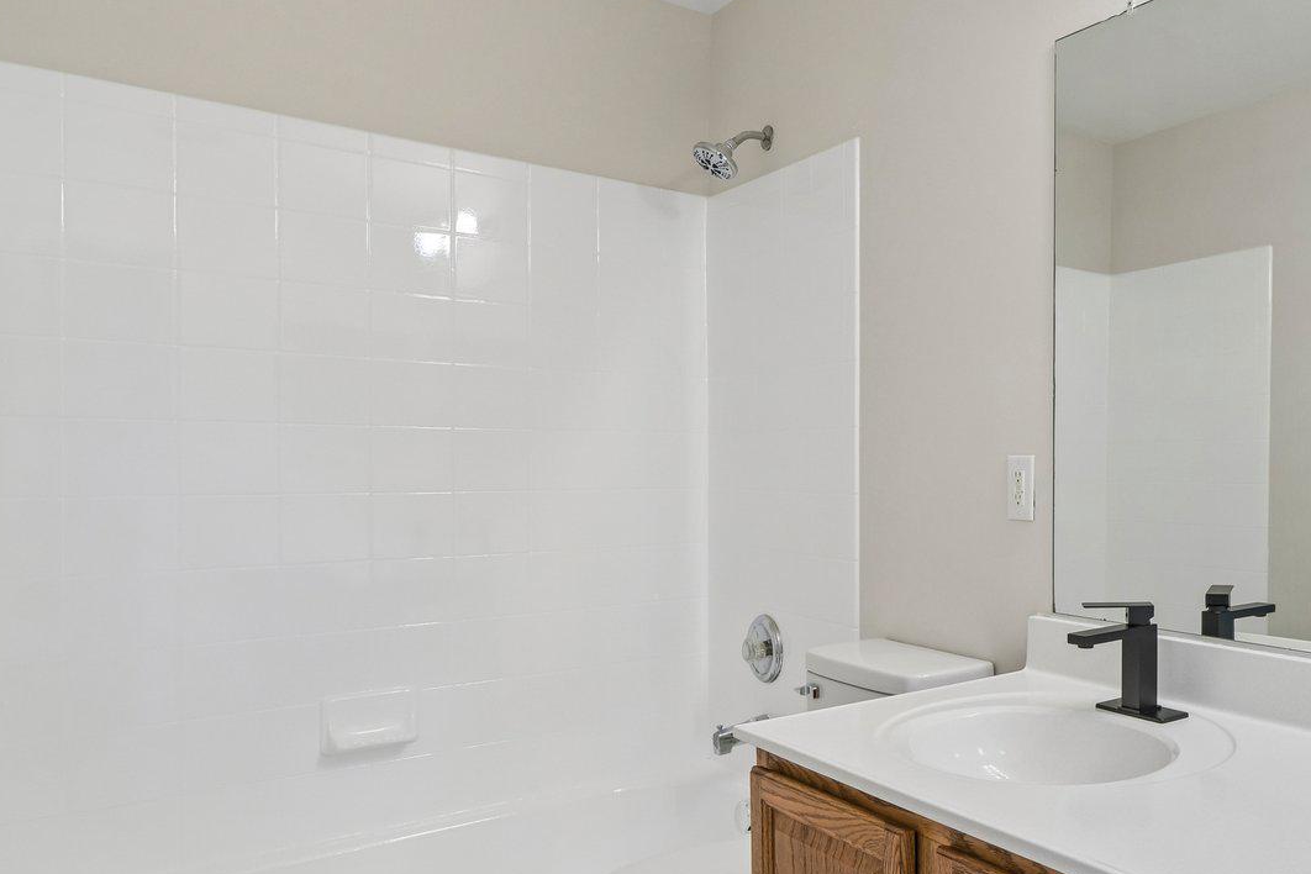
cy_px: 477
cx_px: 1213
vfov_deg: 47.9
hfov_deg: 56.6
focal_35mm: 27
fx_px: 983
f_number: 8
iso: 100
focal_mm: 14
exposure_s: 1/25
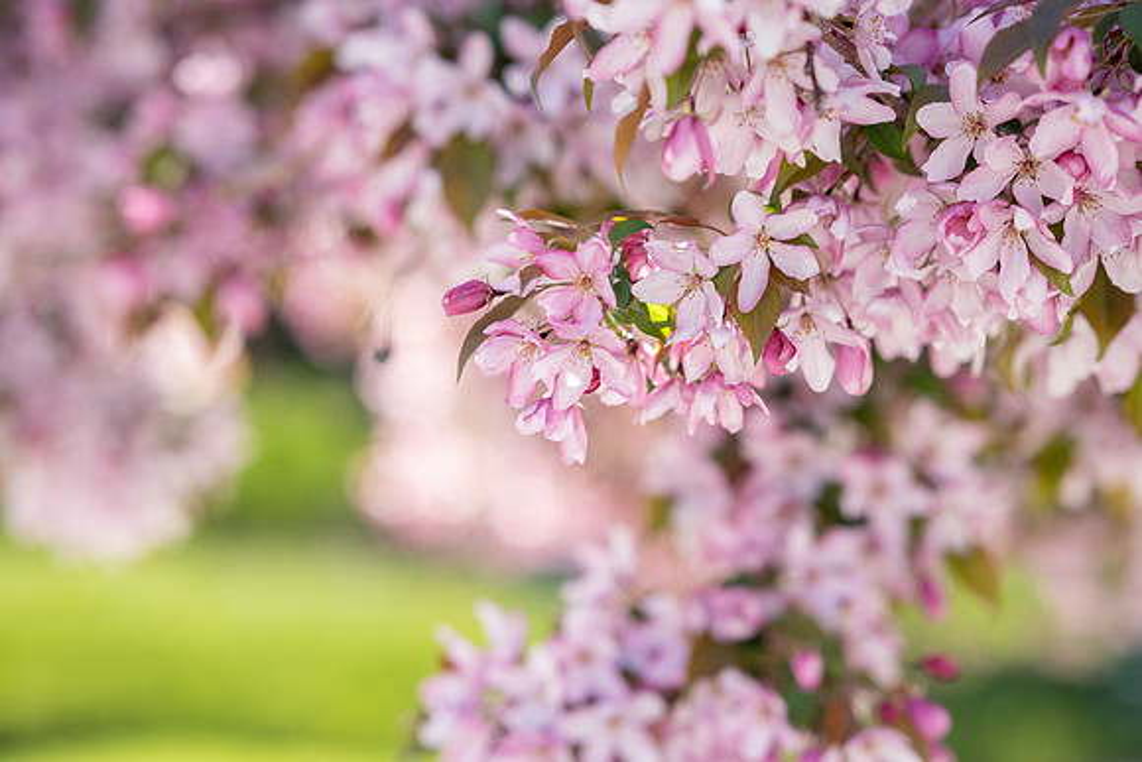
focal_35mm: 85
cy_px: 381
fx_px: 2697
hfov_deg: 23.9
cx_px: 571
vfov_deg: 16.1
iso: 250
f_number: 2.8
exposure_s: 1/2500
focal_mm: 85
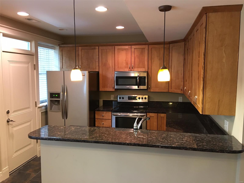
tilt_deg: -3.8
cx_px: 122
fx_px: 204
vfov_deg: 48.2
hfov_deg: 61.7
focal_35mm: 29
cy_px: 92
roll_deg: +0.6
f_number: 2.2
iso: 100
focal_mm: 4.15
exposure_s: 1/10
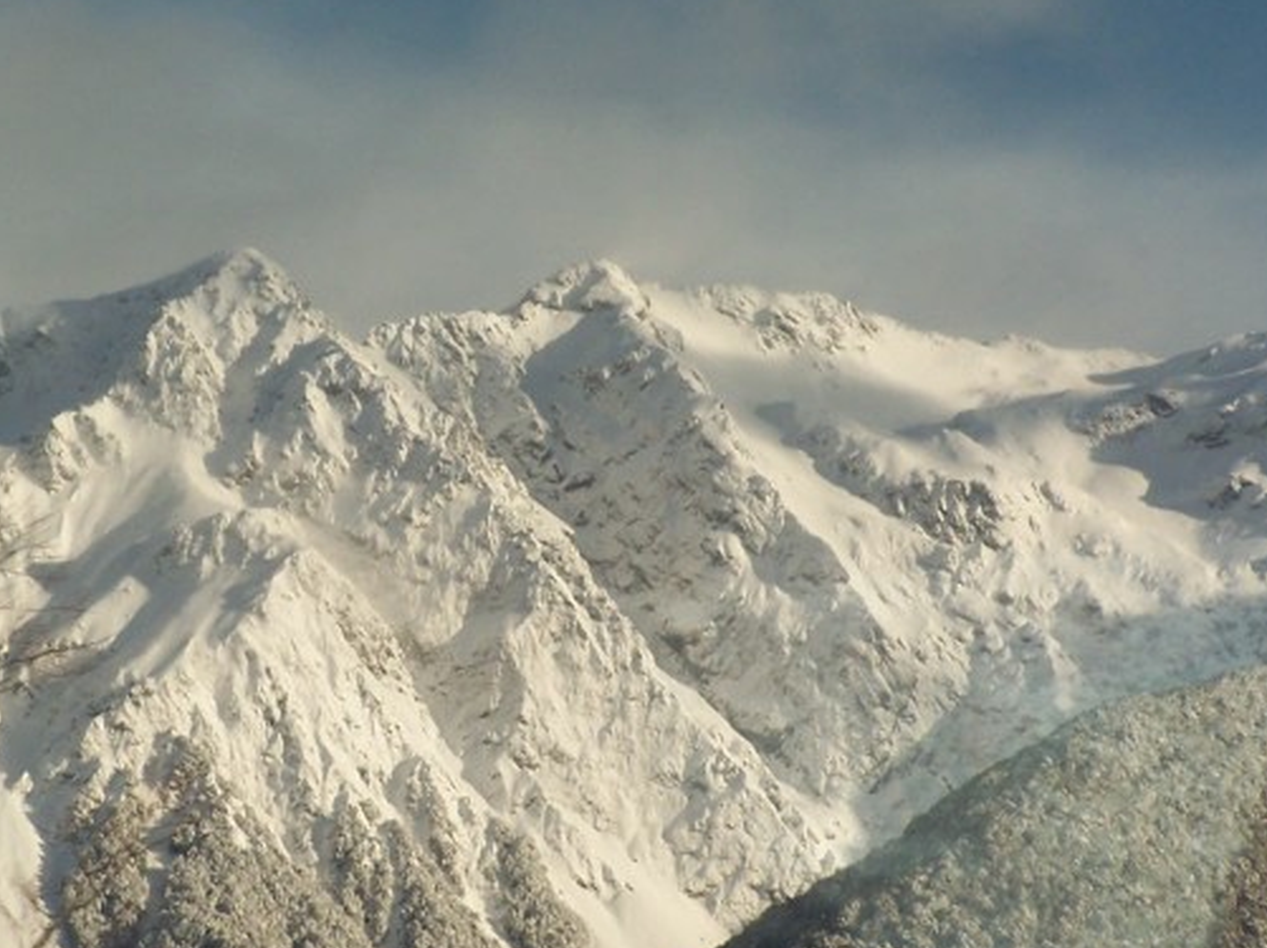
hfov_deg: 6.6
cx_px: 415
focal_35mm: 302
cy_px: 402
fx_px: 11046
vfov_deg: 4.9
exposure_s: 1/350
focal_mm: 31.3
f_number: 4.5
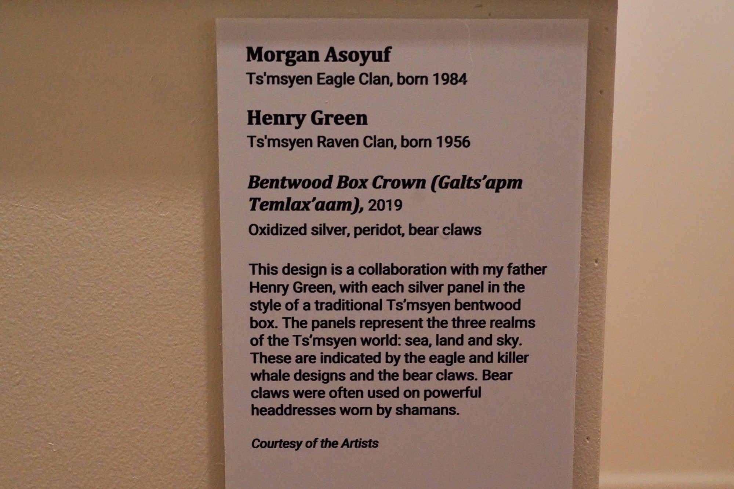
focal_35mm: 44
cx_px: 367
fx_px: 897
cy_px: 244
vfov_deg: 30.5
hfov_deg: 44.5
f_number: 7.1
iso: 6400
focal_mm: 44
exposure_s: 1/100
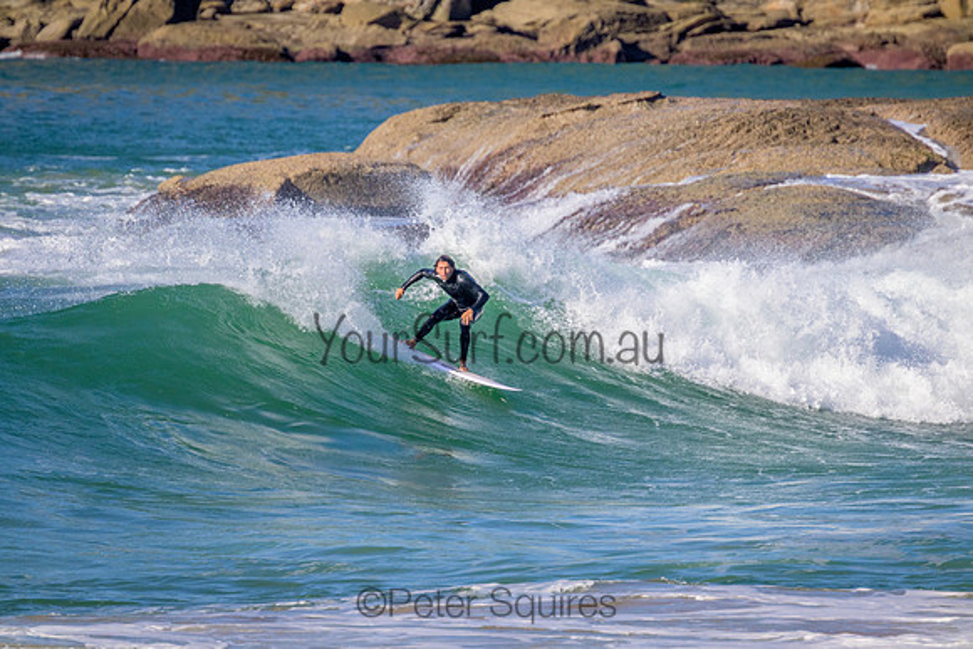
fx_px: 21626
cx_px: 486
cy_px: 324
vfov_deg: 1.7
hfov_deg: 2.6
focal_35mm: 800
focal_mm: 800
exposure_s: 1/2000
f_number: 11
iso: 1250
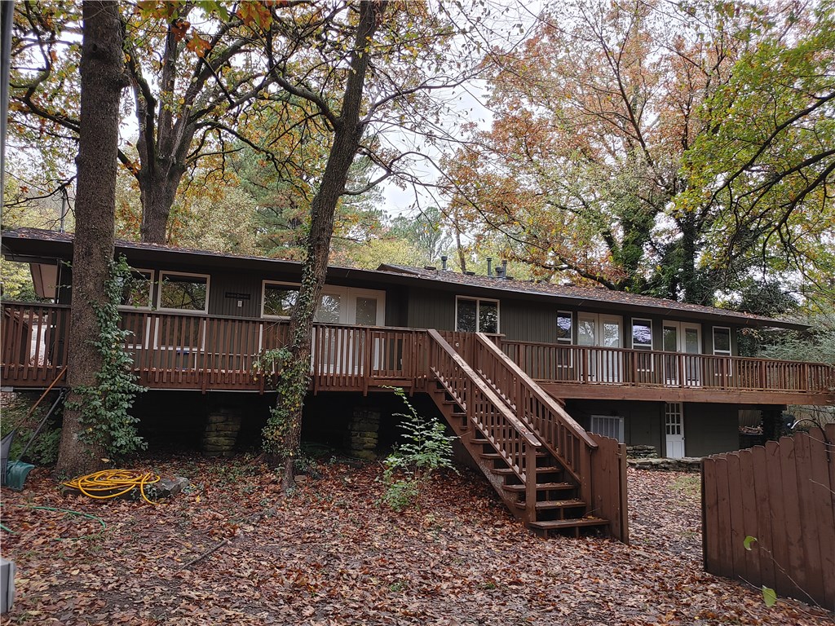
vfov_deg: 53.1
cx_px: 418
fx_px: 627
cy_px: 313
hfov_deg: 67.3
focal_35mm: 26
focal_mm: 5.58
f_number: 1.8
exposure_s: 1/60
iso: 50
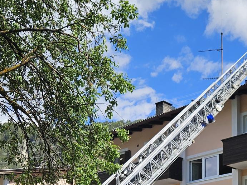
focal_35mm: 64
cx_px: 189
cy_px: 235
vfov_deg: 21.0
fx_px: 457
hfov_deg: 29.7
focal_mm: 5.4
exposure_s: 1/1601
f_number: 1.8
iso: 25
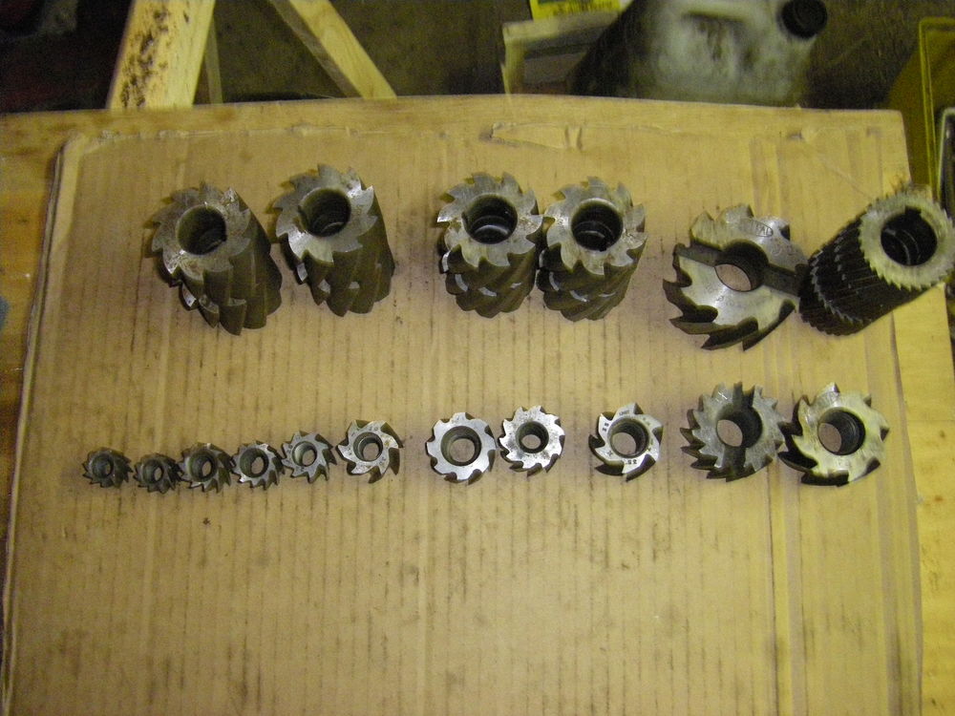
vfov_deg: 37.7
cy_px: 358
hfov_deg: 49.0
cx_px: 478
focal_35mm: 38
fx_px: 1048
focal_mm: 6.3
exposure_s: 1/50
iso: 800
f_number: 3.5
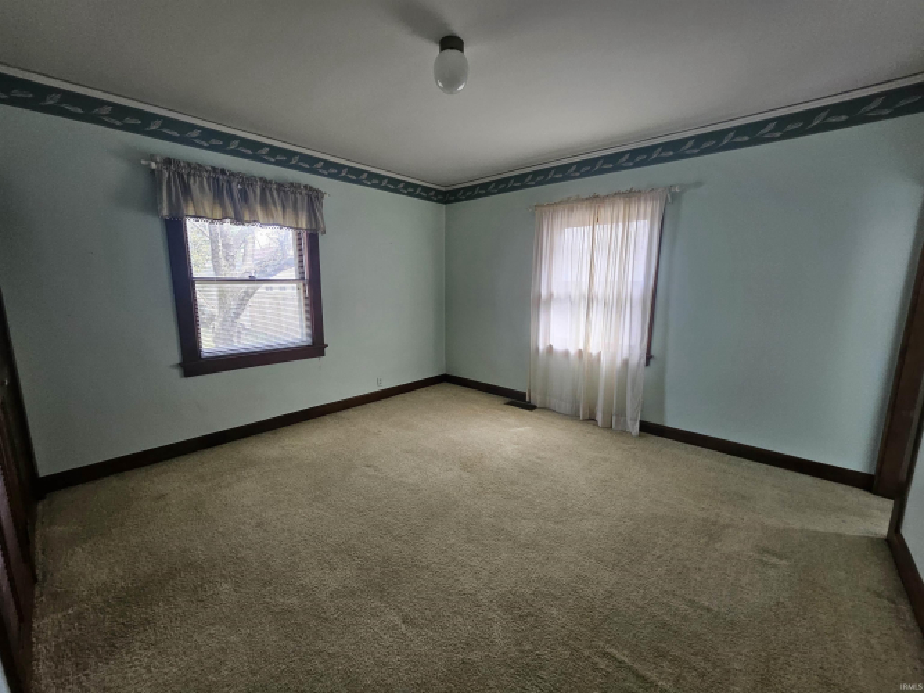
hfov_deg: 106.2
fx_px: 347
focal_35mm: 13
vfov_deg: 89.9
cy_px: 346
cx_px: 462
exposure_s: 1/60
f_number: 2.2
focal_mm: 1.74
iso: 160
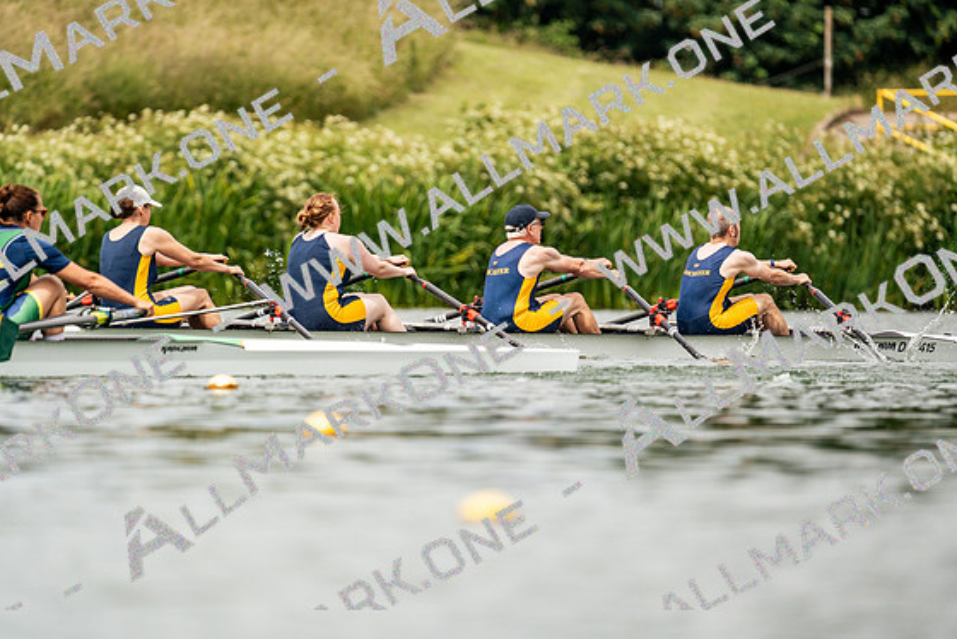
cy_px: 317
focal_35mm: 621
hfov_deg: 3.3
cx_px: 472
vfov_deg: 2.2
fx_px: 16516
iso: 320
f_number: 6.3
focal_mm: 600
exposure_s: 1/2000
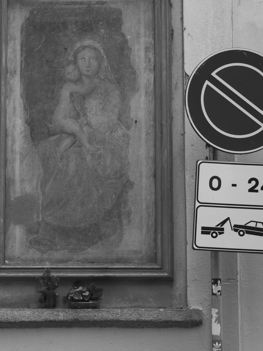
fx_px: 1104
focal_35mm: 109
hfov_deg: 13.6
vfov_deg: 18.0
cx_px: 111
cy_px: 172
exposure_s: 1/100
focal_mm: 39
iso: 1000
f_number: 5.4
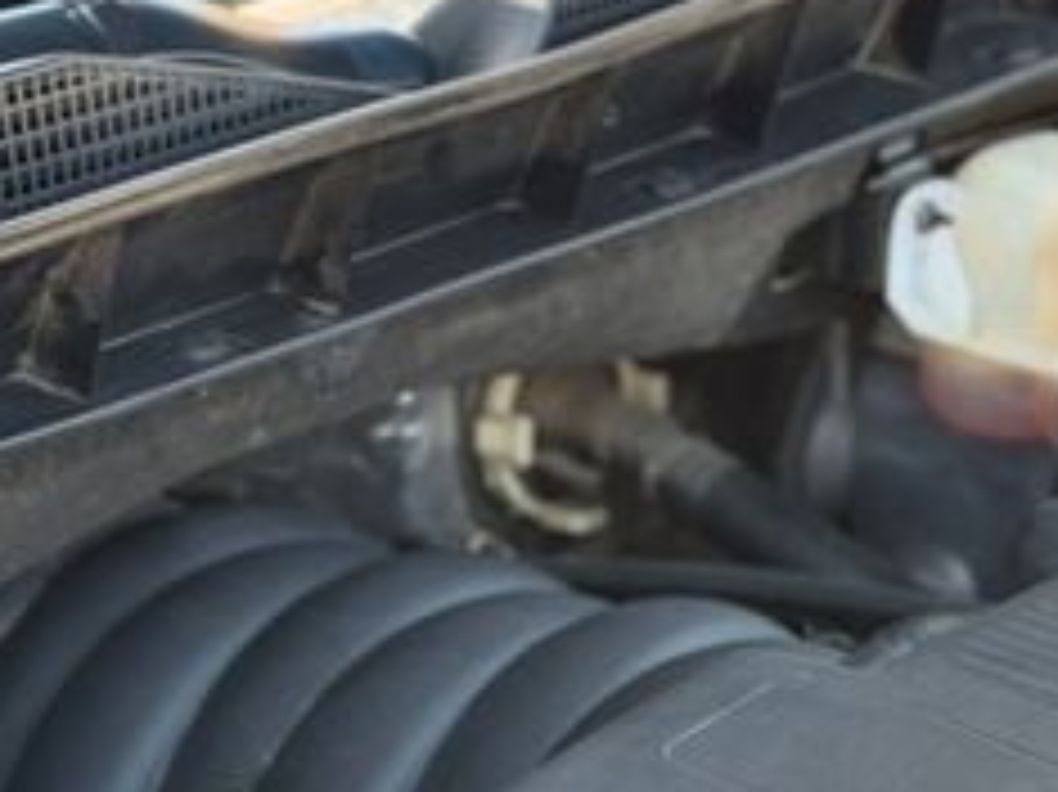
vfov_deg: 11.2
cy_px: 796
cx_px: 639
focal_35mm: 131
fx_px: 4002
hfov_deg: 15.0
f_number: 1.78
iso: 64
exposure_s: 1/175
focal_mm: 6.76
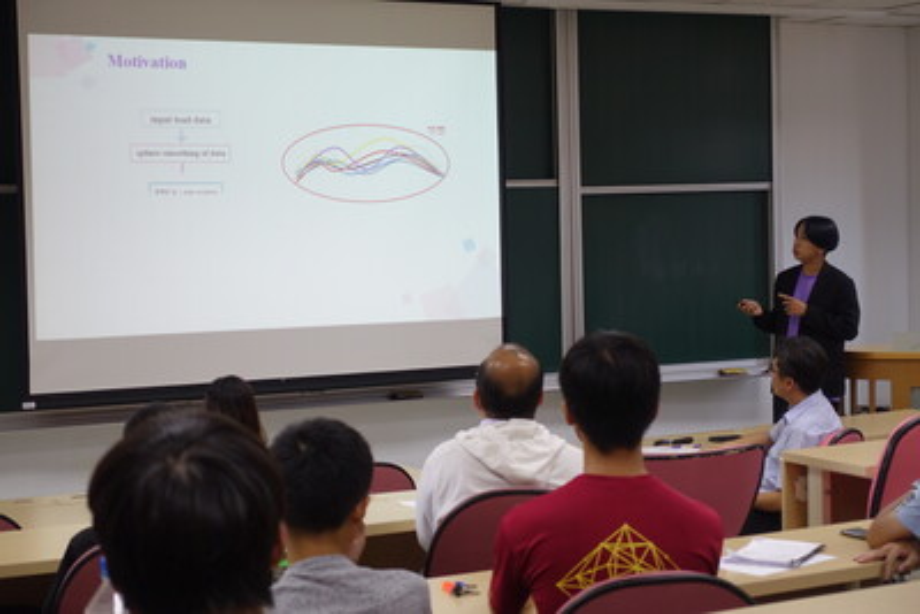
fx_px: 1789
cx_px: 460
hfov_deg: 28.8
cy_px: 307
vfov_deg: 19.5
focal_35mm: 70
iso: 320
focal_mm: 25.7
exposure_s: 1/80
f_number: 2.8
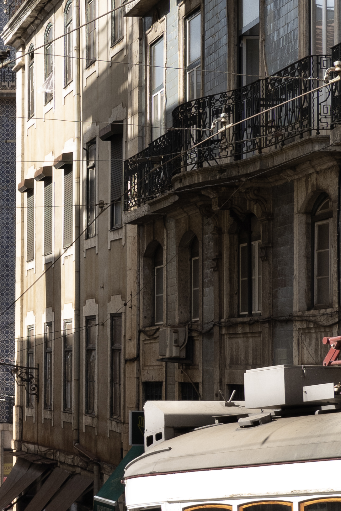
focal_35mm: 141
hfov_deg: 9.6
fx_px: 2003
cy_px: 359
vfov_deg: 14.5
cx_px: -59
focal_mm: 15.59
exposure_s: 1/320
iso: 100
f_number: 4
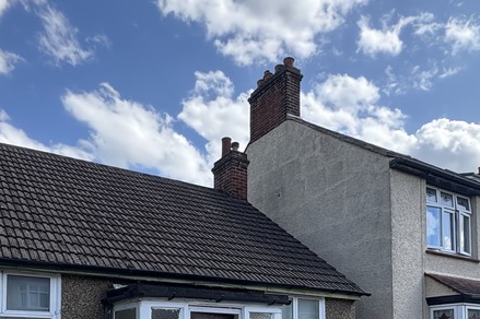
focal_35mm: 34
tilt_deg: +2.9
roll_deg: +0.4
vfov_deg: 34.7
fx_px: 453
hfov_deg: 55.4
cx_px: 190
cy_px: 331
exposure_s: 1/756
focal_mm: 2.22
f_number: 2.2
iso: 64
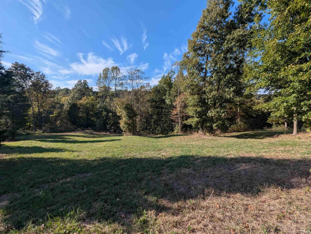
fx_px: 117
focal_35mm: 13
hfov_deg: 106.1
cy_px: 117
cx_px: 156
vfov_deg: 90.1
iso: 49
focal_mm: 1.95
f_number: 2.2
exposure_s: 1/1597
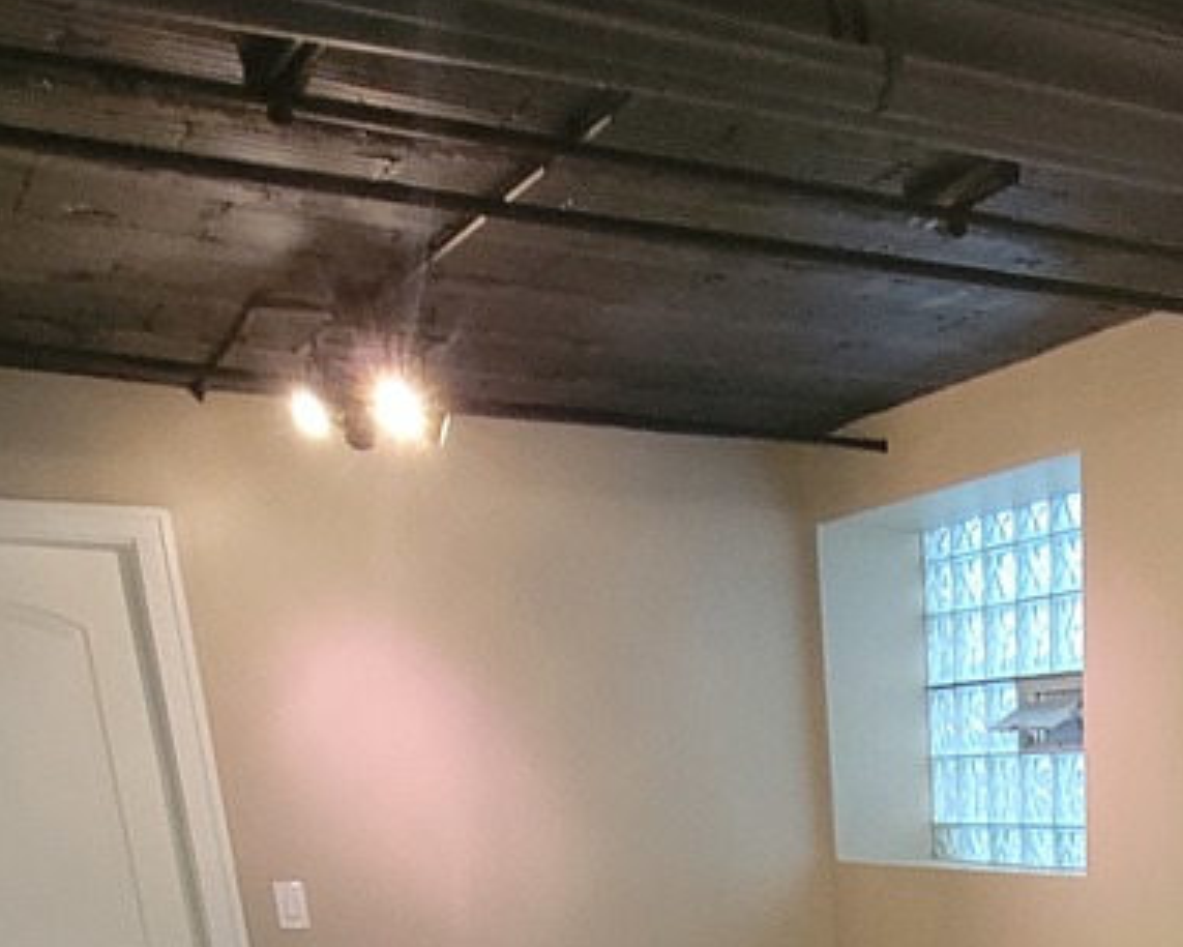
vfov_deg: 22.5
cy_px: 1587
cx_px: 1136
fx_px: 1681
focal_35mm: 48
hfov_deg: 35.6
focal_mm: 2.2
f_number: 2.2
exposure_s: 1/30
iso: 640
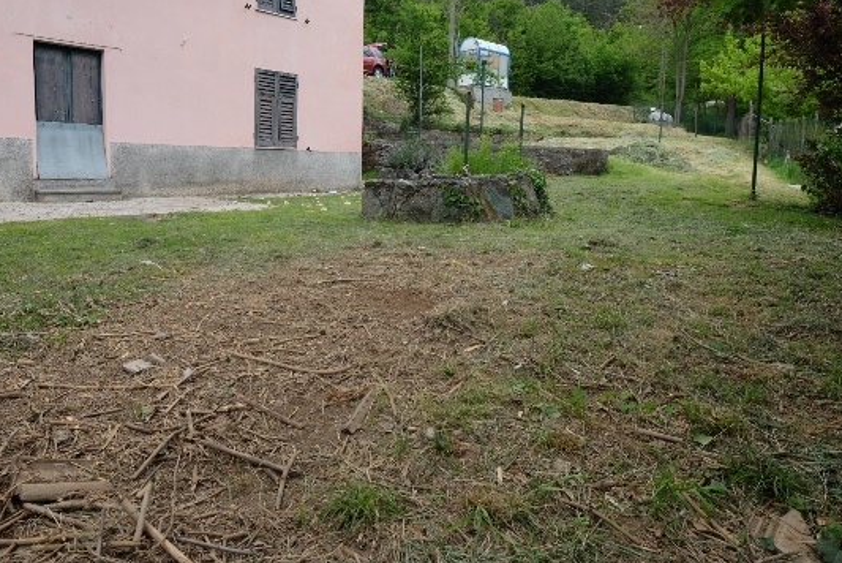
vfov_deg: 52.9
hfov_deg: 73.4
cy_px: 230
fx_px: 562
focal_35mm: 24
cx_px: 370
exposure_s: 1/350
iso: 400
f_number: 6.4
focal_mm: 13.2
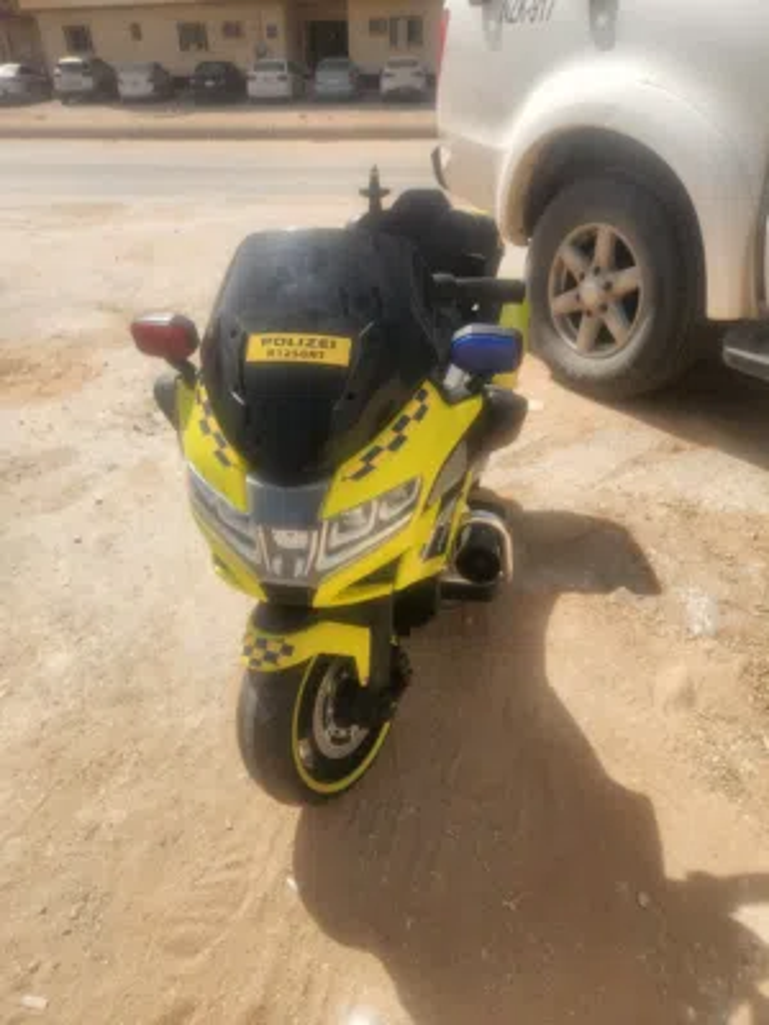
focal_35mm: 23
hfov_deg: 58.9
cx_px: 384
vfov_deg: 73.9
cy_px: 512
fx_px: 681
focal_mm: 5.4
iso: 20
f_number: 1.8
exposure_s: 1/1297
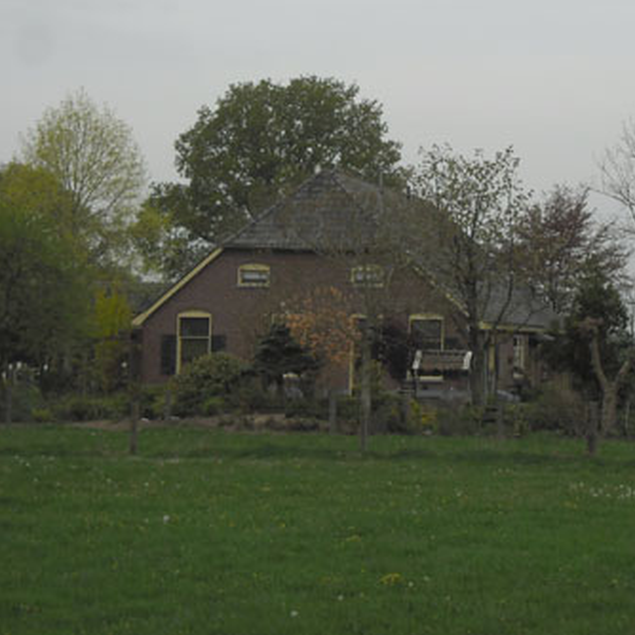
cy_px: 316
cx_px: 394
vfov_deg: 23.1
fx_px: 1557
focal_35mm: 75
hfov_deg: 23.0
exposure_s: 1/245
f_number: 5.7
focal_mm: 11.2
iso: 80
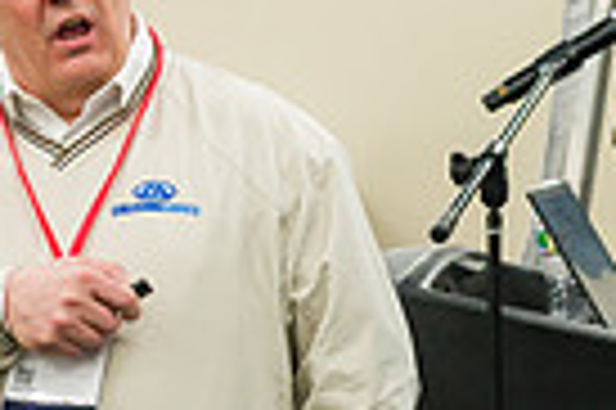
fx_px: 5076
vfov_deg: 4.6
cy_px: 108
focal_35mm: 297
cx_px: -112
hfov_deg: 6.9
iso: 3200
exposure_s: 1/400
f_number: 5
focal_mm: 70
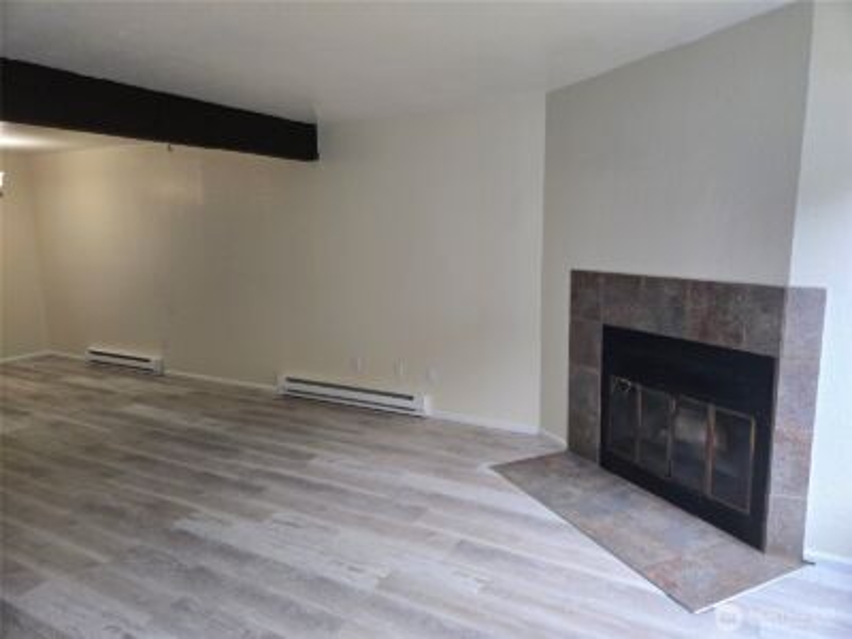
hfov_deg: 73.9
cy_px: 320
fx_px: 566
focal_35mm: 23
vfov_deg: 58.9
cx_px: 426
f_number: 1.8
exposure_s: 1/120
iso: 100
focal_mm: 5.4
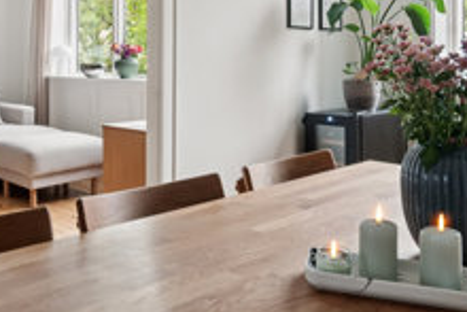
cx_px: 104
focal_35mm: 41
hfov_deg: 45.4
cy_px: 56
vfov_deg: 31.8
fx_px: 531
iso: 400
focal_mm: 15
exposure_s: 1/4
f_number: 10
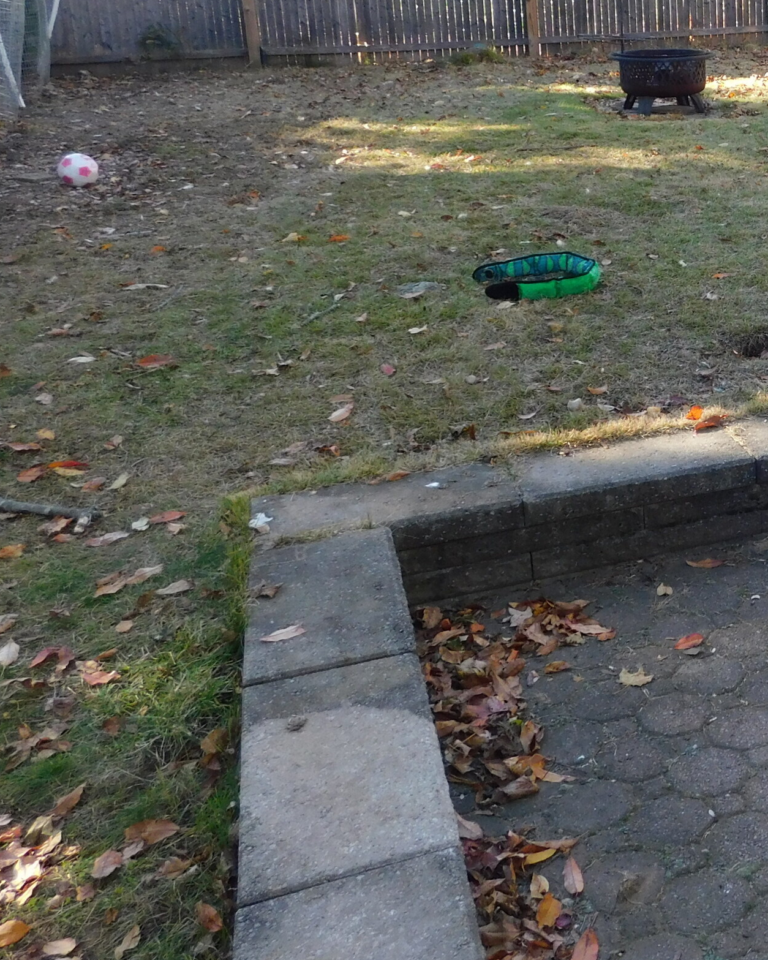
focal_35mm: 44
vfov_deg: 41.1
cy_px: 278
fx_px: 1250
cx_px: 922
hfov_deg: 29.4
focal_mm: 4
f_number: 3
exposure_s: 1/200
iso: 125
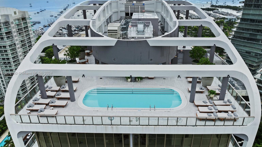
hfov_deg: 69.9
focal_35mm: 27
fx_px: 188
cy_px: 74
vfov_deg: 42.9
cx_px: 133
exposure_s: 1/320
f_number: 2.8
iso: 130
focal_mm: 12.29
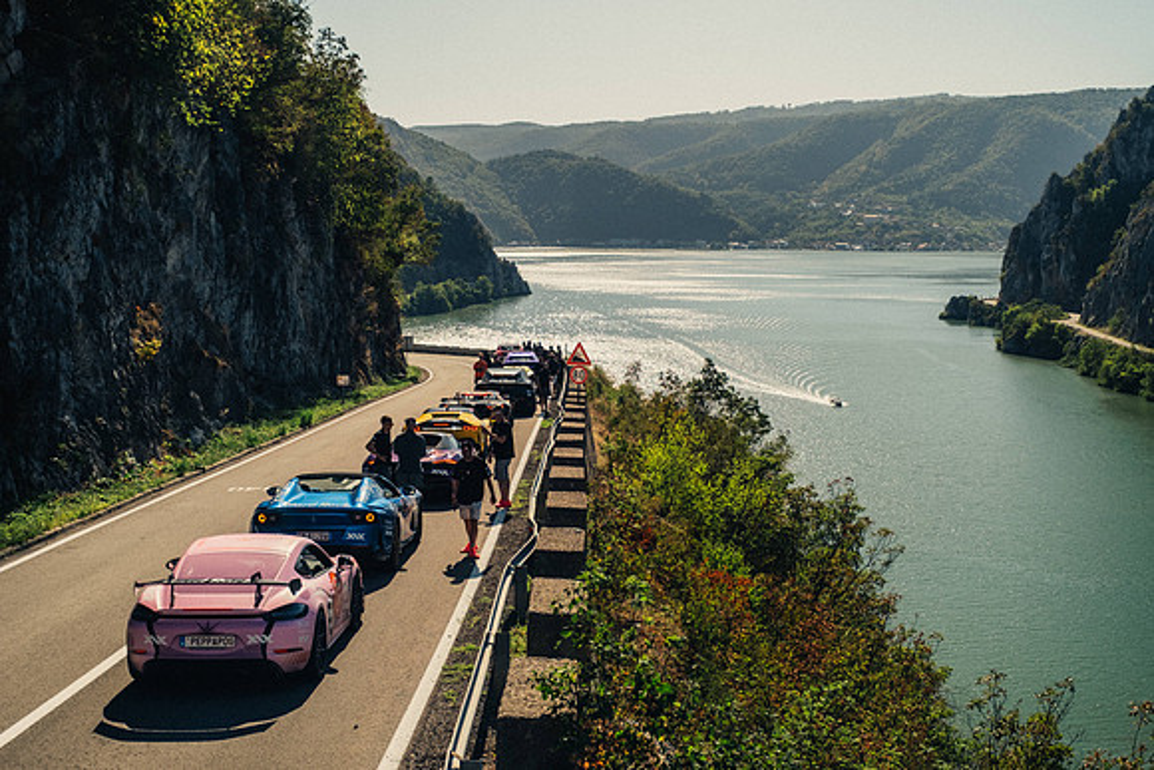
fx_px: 1602
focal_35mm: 50
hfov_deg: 39.6
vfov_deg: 27.0
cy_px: 380
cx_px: 580
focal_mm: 32.1
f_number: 3.2
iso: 400
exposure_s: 1/2000
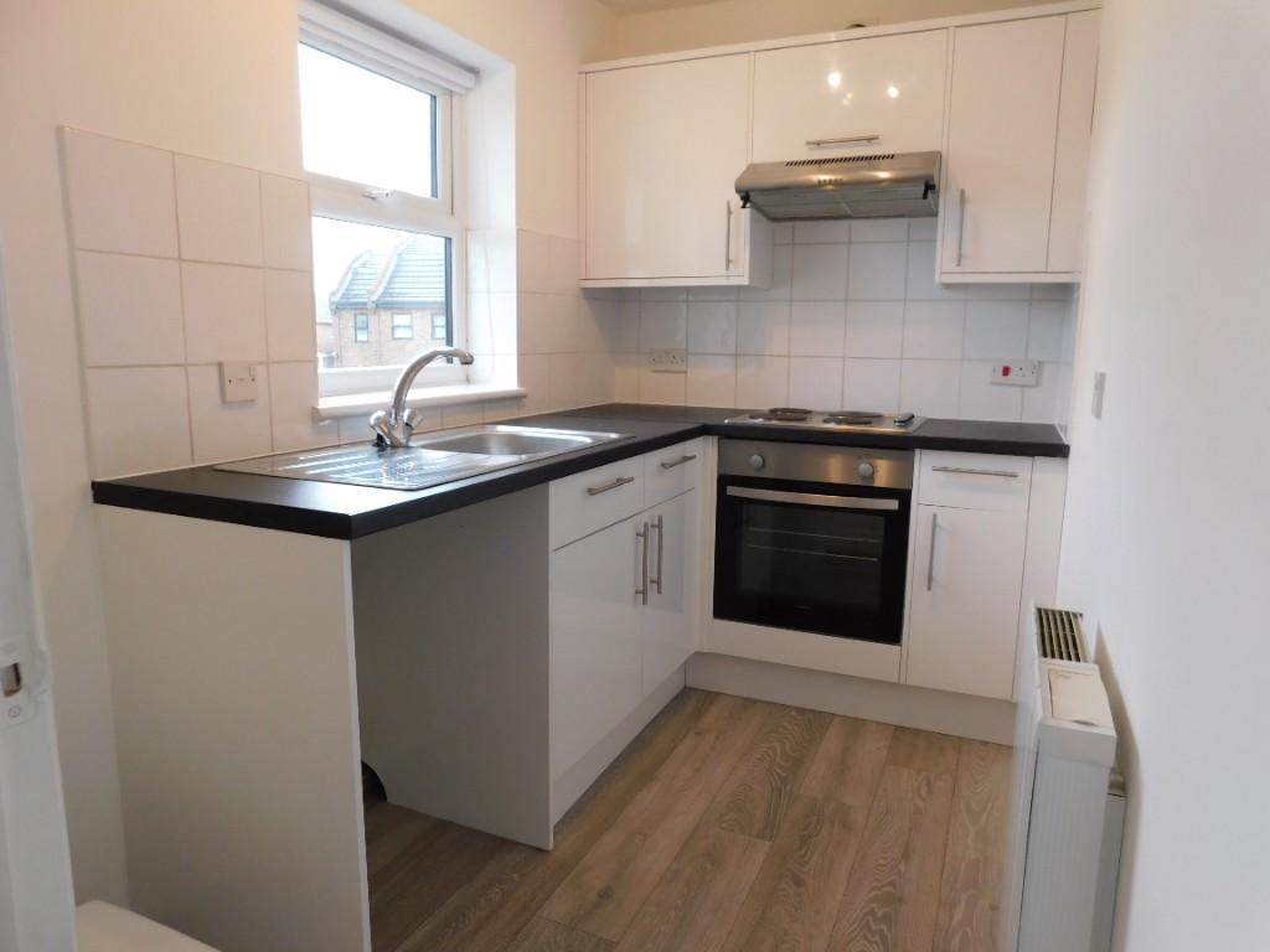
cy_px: 476
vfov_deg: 58.9
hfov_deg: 73.9
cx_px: 635
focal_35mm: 23
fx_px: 844
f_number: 3
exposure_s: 1/30
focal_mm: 4
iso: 125
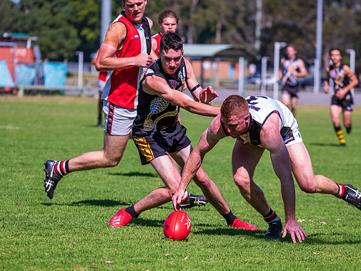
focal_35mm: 265
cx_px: 194
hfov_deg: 7.5
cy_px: 154
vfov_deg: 5.6
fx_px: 2762
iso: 800
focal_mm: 210
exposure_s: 1/3200
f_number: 6.3
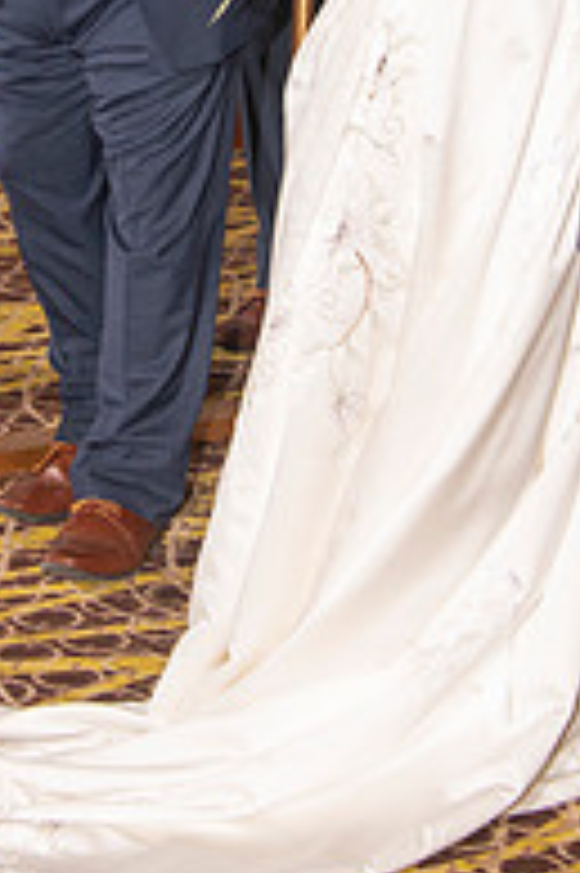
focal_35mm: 158
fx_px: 3825
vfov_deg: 12.8
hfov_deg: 8.7
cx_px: 139
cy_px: -112
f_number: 9
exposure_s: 1/160
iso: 1000
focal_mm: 68
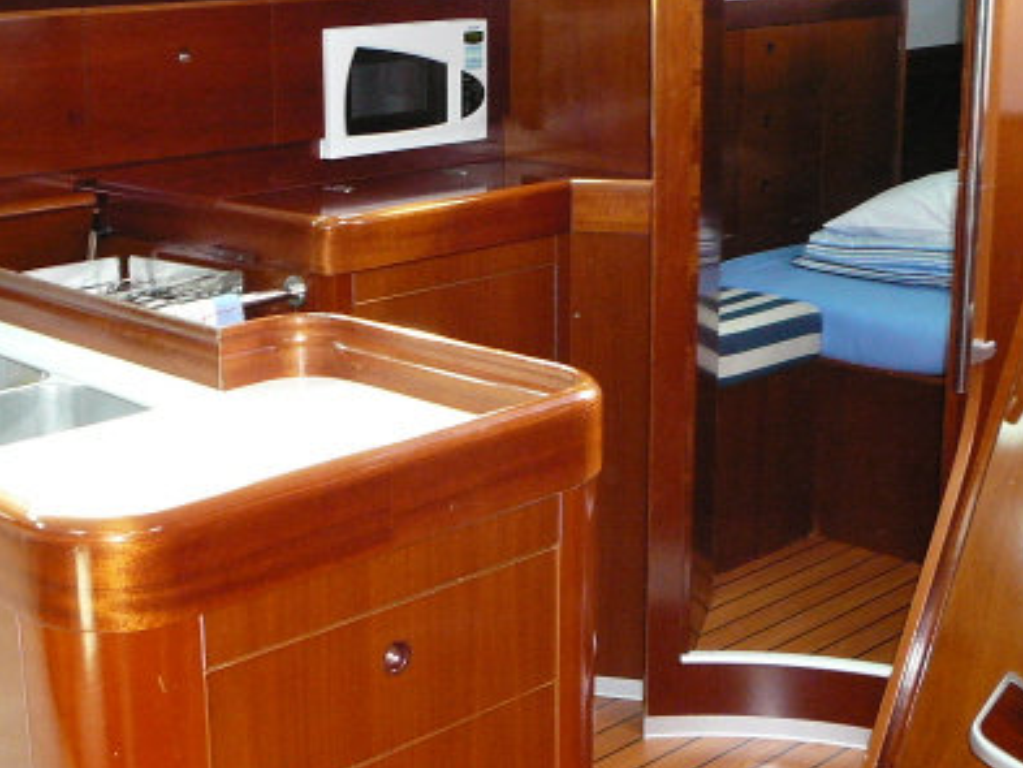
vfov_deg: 25.7
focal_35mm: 57
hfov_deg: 33.5
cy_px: 359
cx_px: 351
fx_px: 1685
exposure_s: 1/30
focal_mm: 5.2
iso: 320
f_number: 2.8
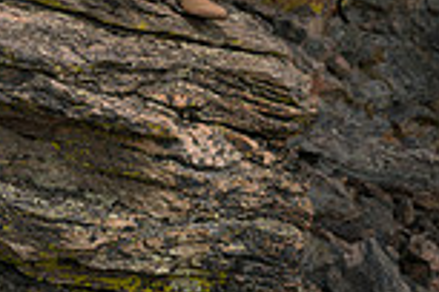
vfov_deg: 13.1
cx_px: 204
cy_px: -20
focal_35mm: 103
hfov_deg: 19.8
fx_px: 1256
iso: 250
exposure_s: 1/100
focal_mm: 35
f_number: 4.5
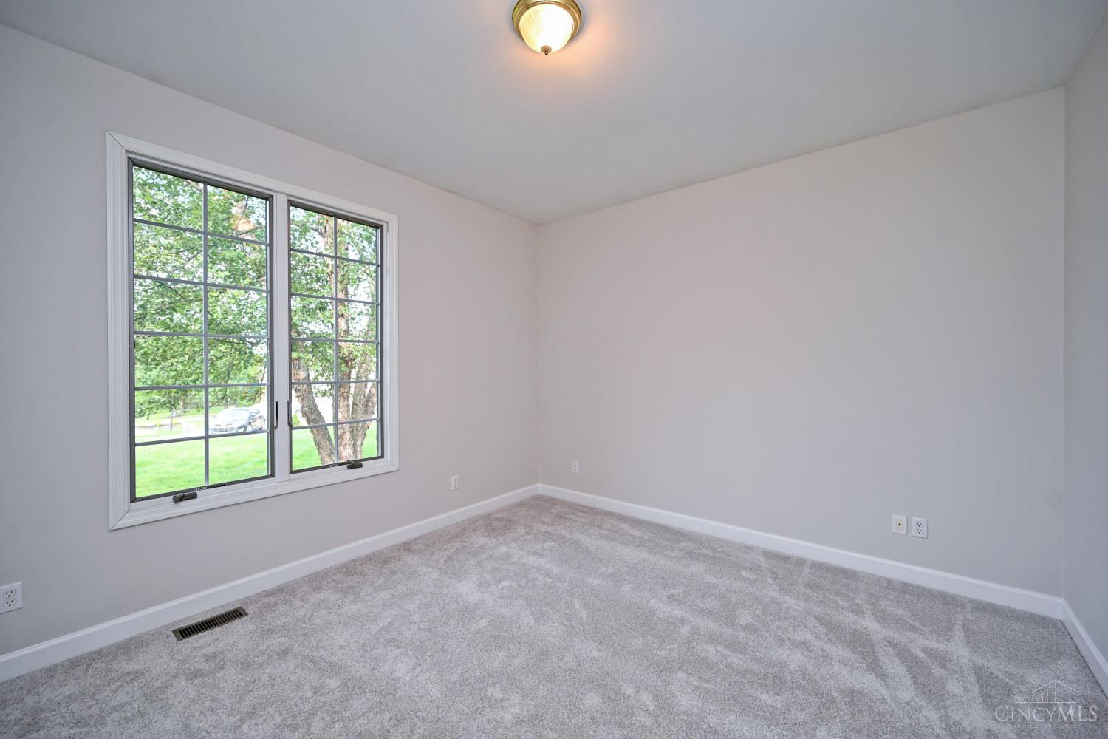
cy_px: 370
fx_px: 431
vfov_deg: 81.2
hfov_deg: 104.3
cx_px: 554
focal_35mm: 14
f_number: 4
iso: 200
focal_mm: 14
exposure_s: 1/60
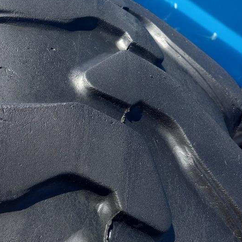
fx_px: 340
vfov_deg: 39.1
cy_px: 112
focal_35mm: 43
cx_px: 9
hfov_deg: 35.9
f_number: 1.8
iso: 50
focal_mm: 4.65
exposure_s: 1/325
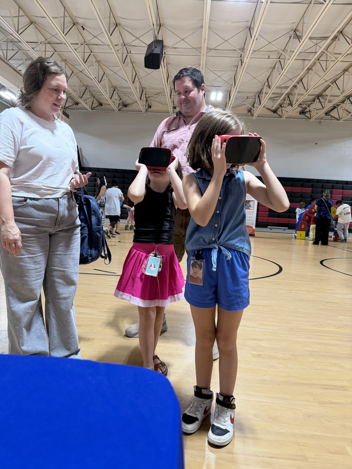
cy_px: 234
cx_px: 176
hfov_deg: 56.8
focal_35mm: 24
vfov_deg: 71.6
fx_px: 325
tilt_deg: -4.4
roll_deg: -3.0
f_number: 1.78
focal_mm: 6.76
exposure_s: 1/93
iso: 200
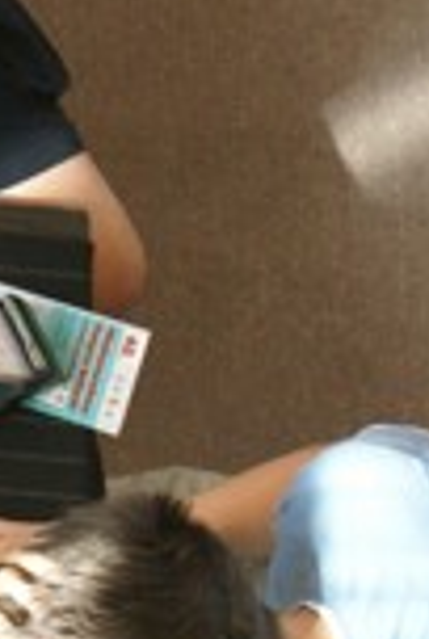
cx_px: -416
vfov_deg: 8.5
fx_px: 4293
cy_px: 273
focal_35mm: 241
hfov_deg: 5.6
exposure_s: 1/80
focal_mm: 35
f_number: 5.6
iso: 400
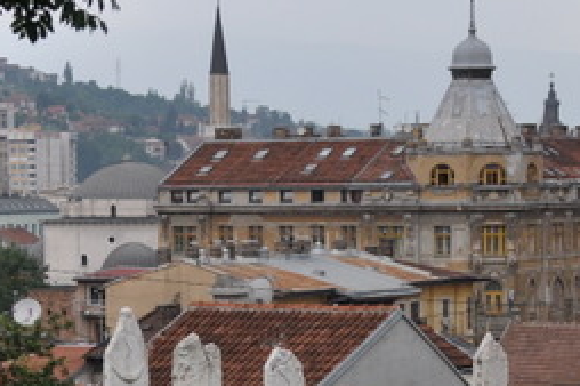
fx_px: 2737
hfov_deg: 12.1
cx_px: 267
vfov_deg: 8.0
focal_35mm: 170
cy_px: 384
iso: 200
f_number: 5.6
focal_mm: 36
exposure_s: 1/125
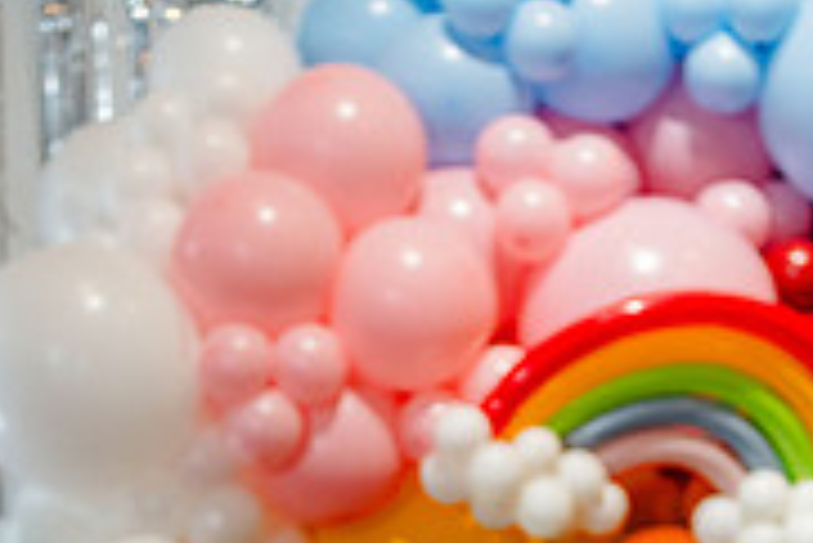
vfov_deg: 8.4
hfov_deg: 12.8
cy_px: 857
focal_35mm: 160
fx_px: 3616
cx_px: 395
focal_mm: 50
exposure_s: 1/200
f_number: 3.2
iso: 2500
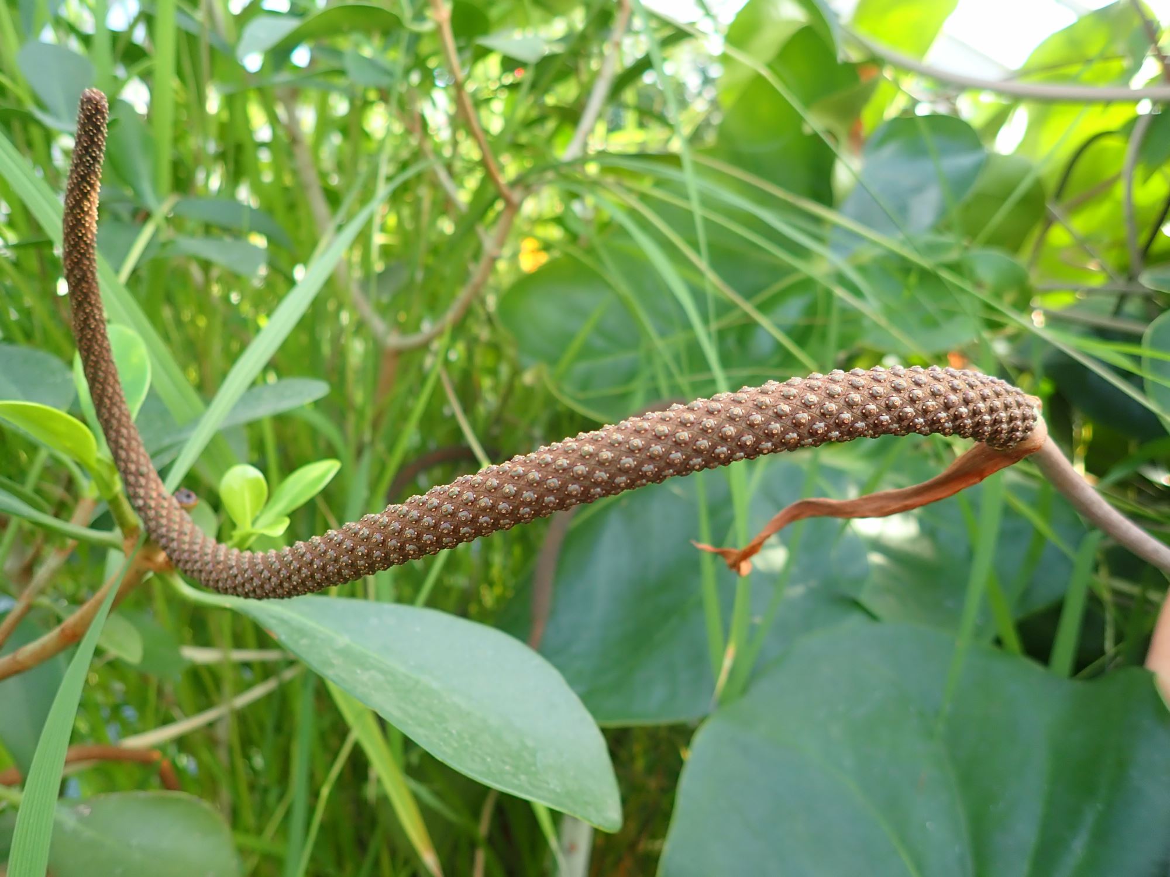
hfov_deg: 69.4
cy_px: 438
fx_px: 845
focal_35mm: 25
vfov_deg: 54.9
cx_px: 585
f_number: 2
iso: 100
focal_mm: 4.5
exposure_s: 1/60
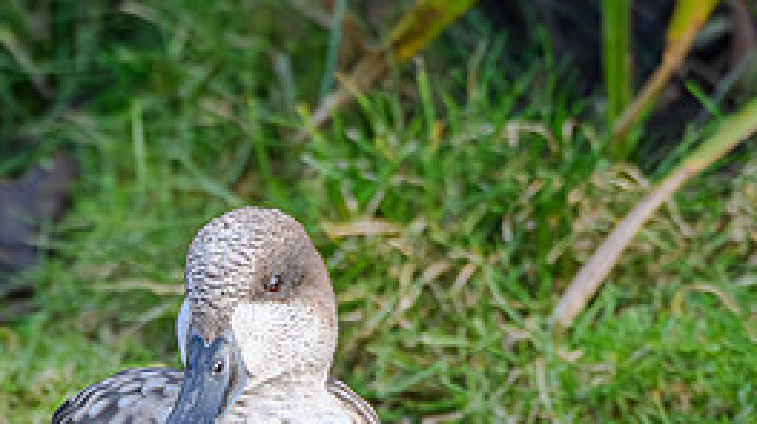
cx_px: 205
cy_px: 412
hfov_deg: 1.0
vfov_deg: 0.6
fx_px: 42399
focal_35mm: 2114
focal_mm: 400
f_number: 5.6
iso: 2000
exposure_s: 1/1250
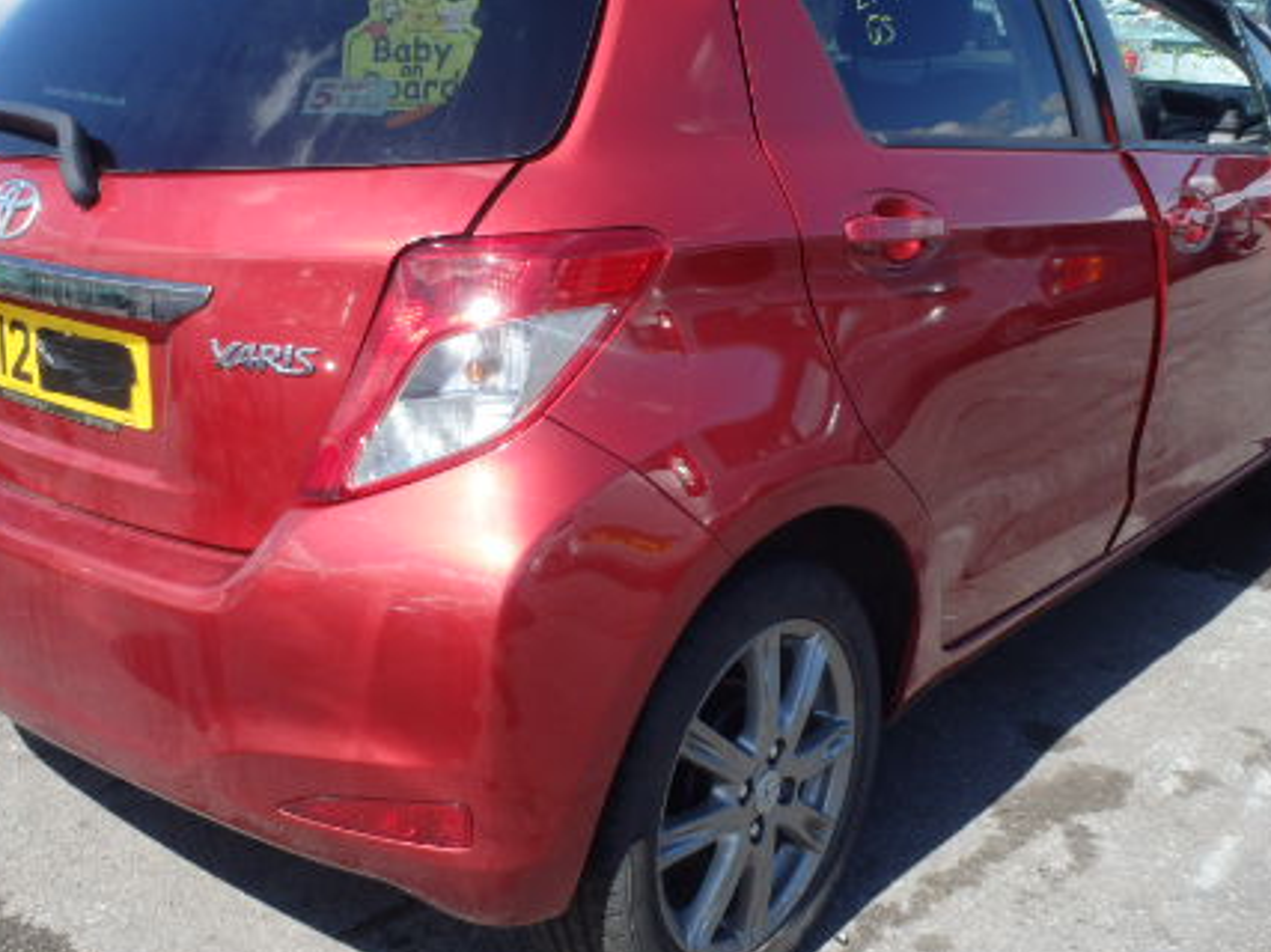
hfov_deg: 44.8
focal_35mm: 42
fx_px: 1542
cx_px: 625
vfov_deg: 34.3
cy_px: 402
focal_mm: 5
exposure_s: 1/500
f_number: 3.9
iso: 125
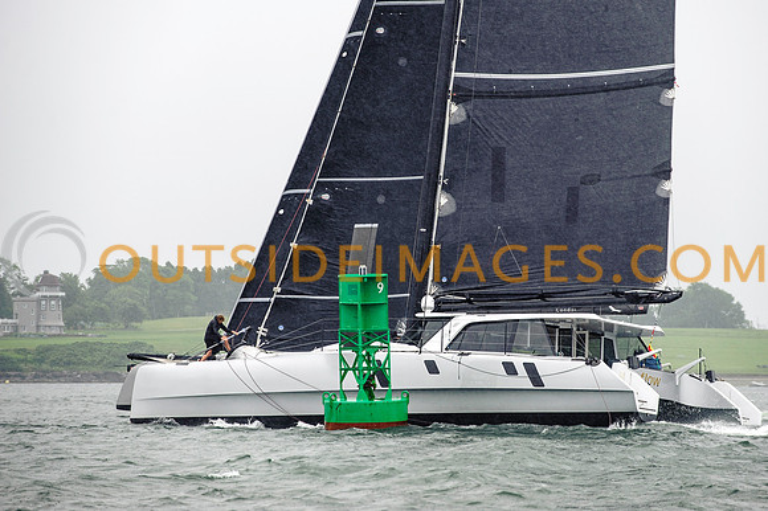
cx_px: 416
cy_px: 234
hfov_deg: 10.3
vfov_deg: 6.8
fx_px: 4274
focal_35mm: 200
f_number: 5
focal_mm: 185
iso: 250
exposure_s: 1/320
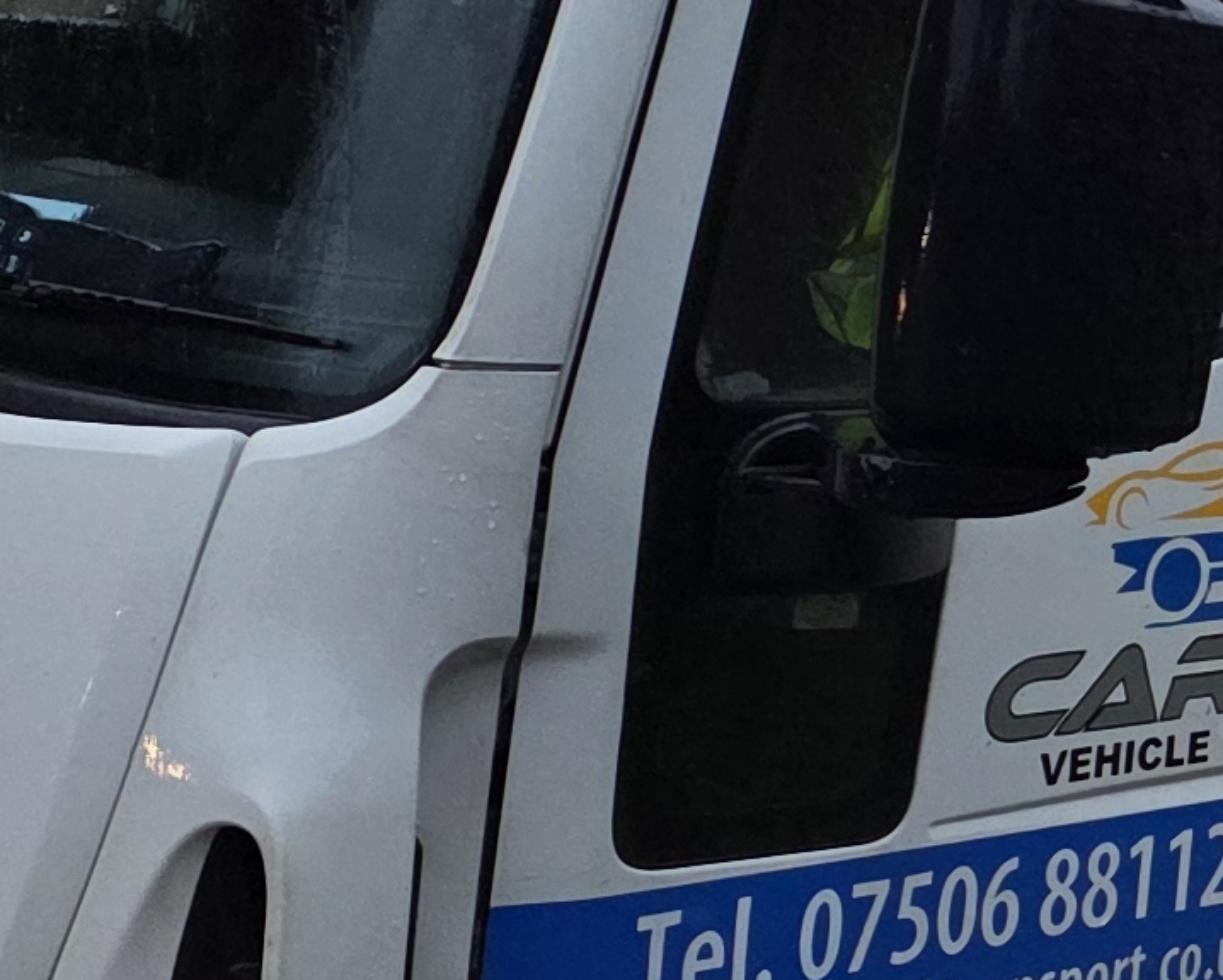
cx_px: 2506
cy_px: 215
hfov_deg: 13.1
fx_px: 4526
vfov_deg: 12.3
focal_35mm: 125
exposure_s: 1/100
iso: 250
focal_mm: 6.3
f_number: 1.7
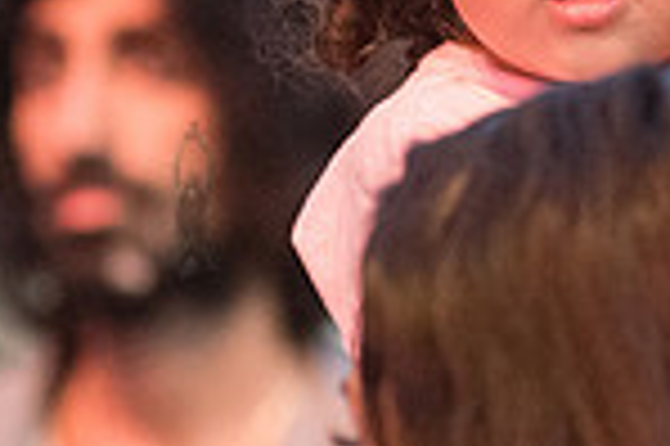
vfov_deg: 1.6
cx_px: 625
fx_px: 15597
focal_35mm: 839
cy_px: -202
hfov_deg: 2.5
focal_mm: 170
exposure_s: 1/640
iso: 4000
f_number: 4
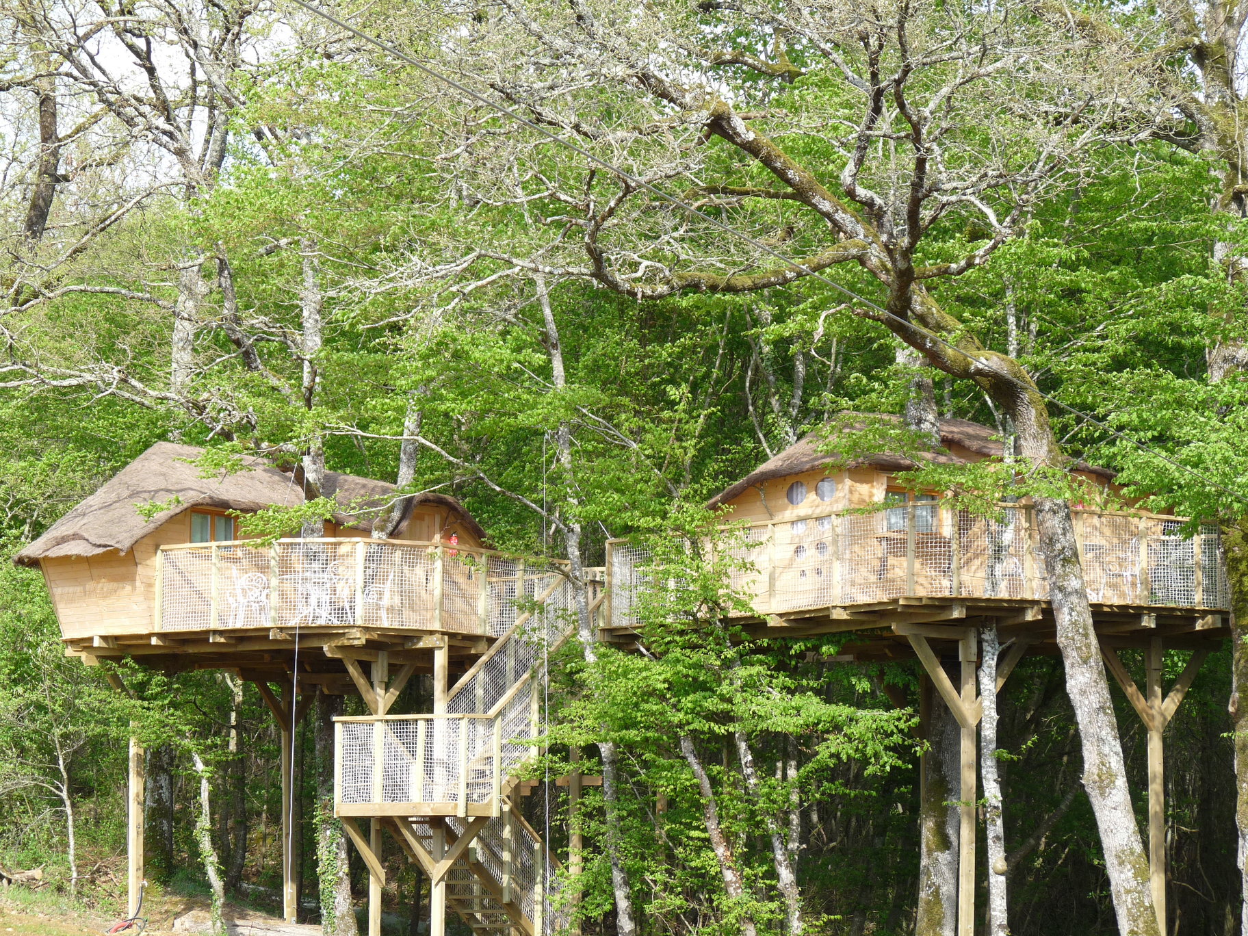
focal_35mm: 129
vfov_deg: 11.5
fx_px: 4651
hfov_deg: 15.3
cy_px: 468
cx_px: 624
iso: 100
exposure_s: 1/200
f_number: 4
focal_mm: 23
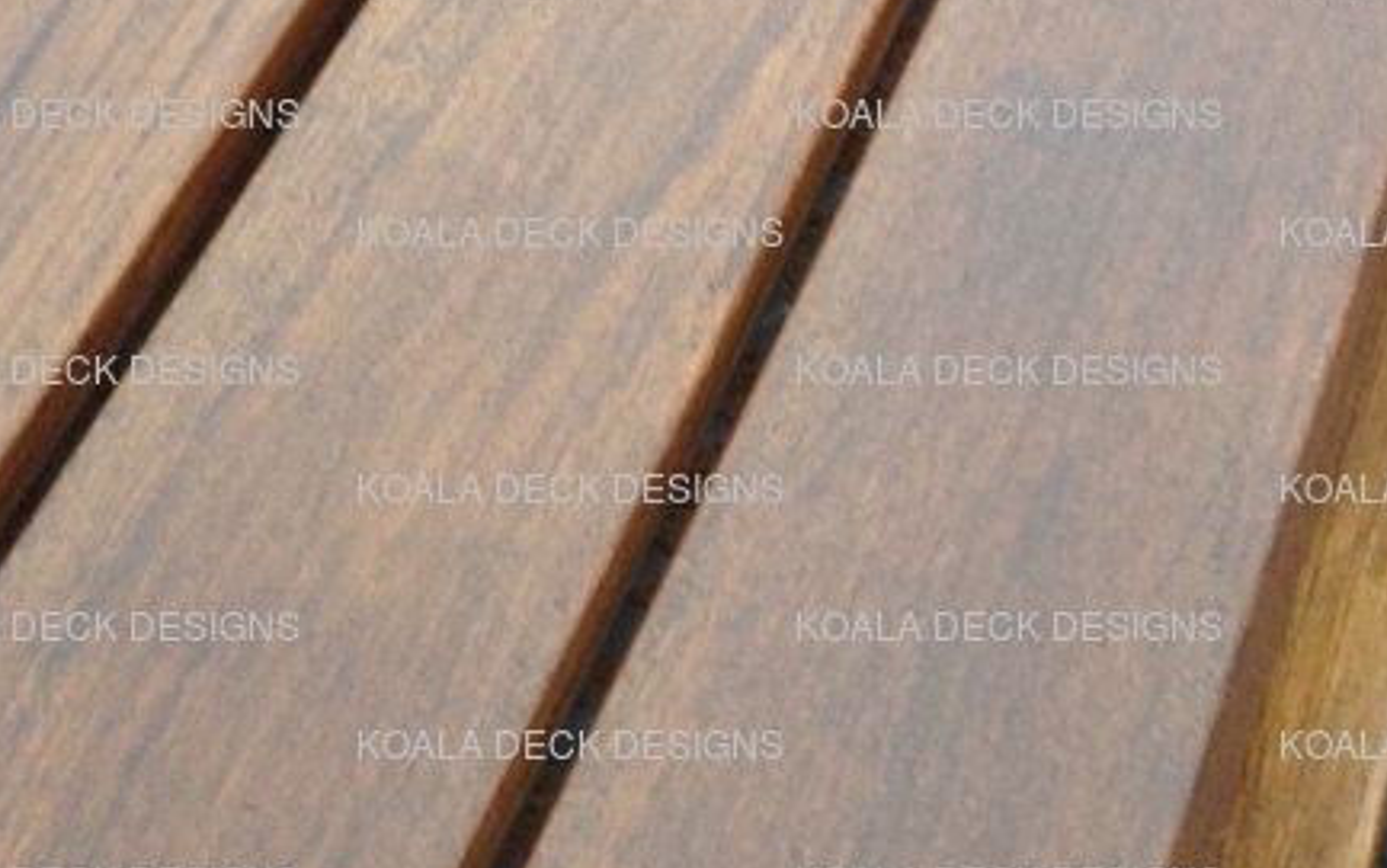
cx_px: 1041
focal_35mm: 117
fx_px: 4424
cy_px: -1216
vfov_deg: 9.9
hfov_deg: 17.7
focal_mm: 4.28
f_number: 2.4
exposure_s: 1/60
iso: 50
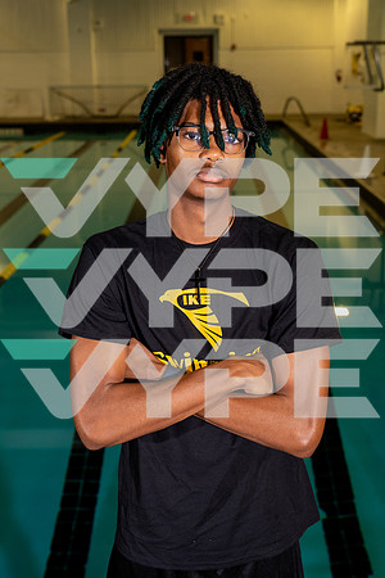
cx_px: 192
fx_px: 770
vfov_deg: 41.1
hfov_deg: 28.1
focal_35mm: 48
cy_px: 289
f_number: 5.6
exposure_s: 1/250
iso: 1000
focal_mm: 48
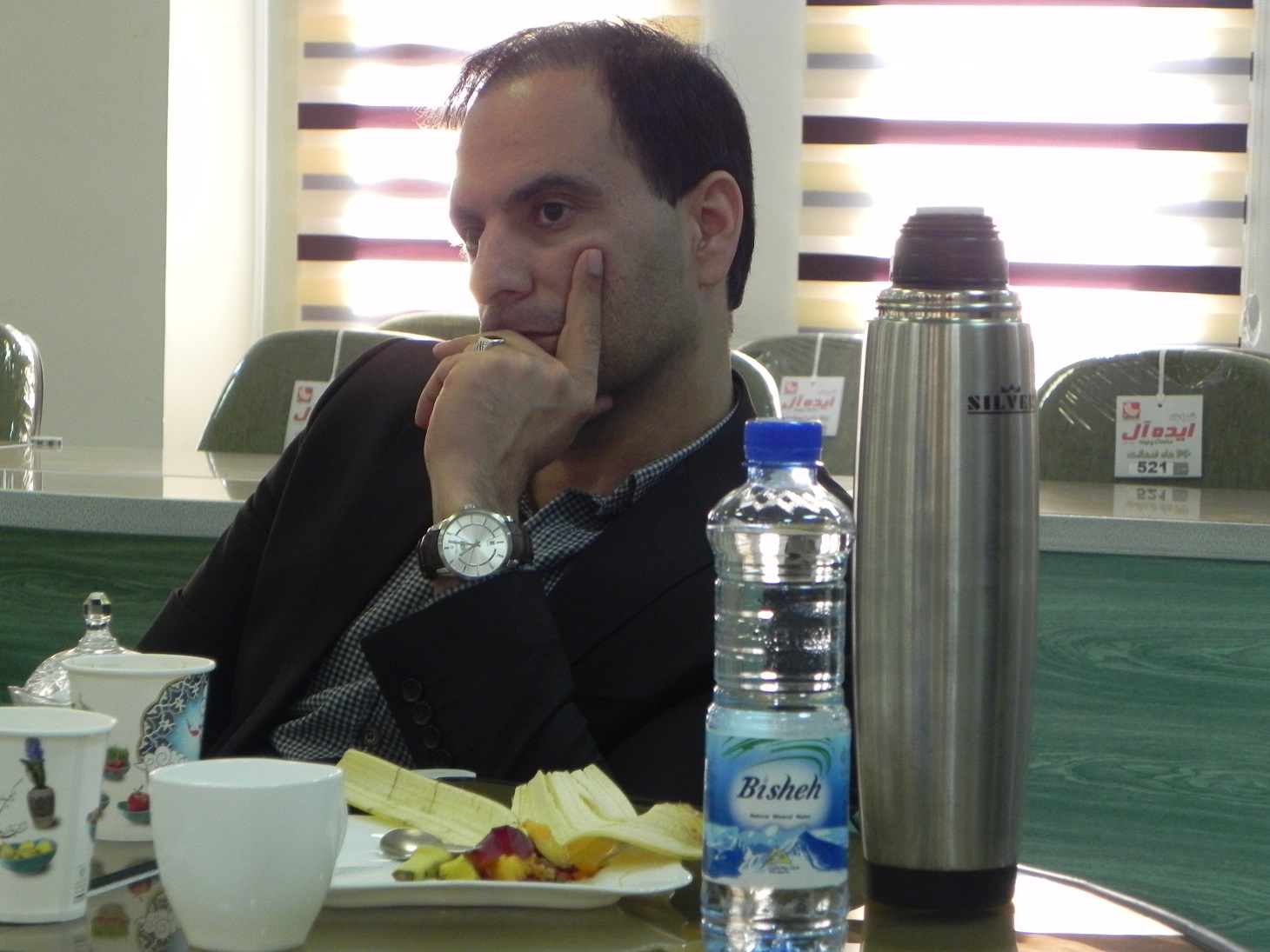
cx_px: 635
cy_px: 476
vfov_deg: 14.1
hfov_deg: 18.7
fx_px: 3852
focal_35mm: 105
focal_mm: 18.8
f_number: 4
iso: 400
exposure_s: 1/28.8
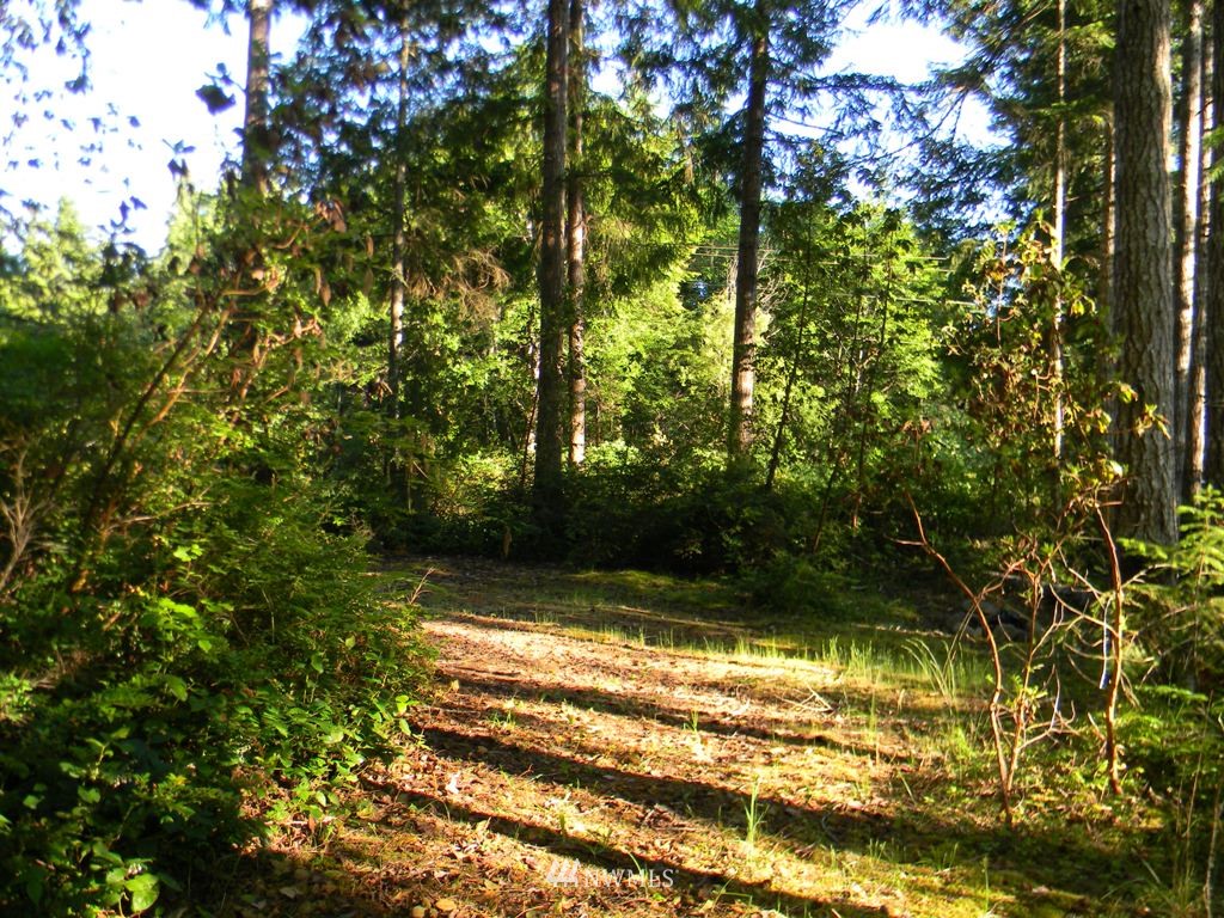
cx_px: 612
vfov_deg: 49.7
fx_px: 990
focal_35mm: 28
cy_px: 459
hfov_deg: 63.4
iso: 90
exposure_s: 1/59.6
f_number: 3.5
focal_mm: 5
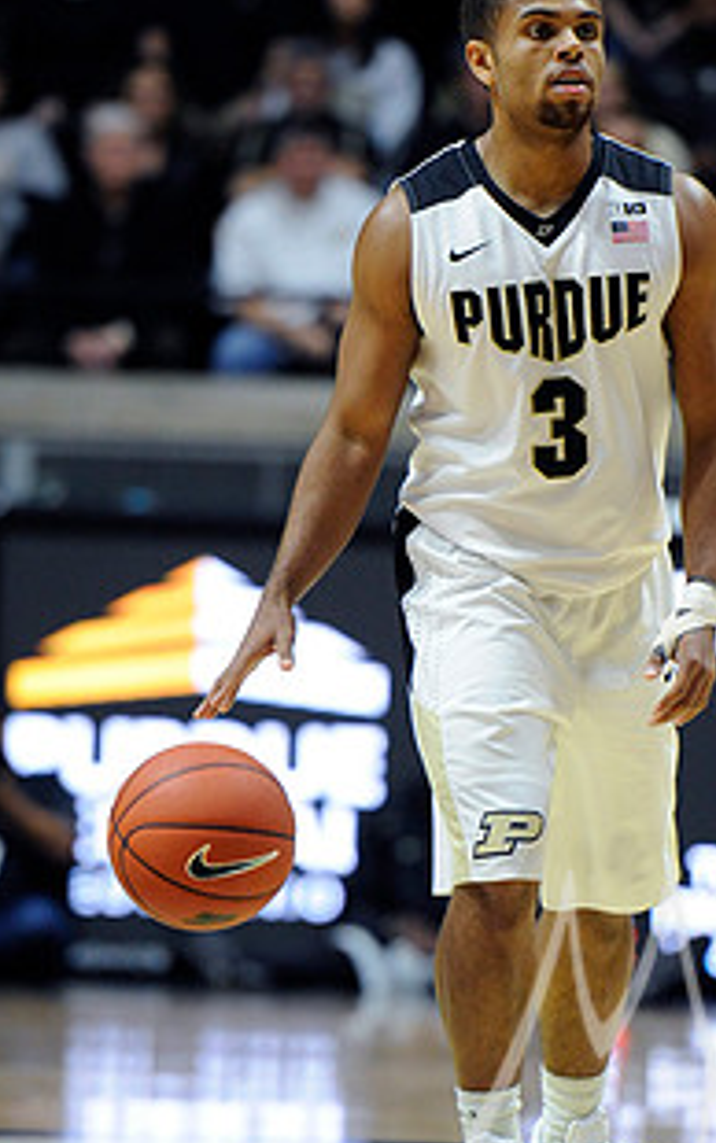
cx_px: 419
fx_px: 9233
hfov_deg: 4.4
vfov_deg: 7.1
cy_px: 608
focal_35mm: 296
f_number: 3.2
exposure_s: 1/1000
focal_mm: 200
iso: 3200
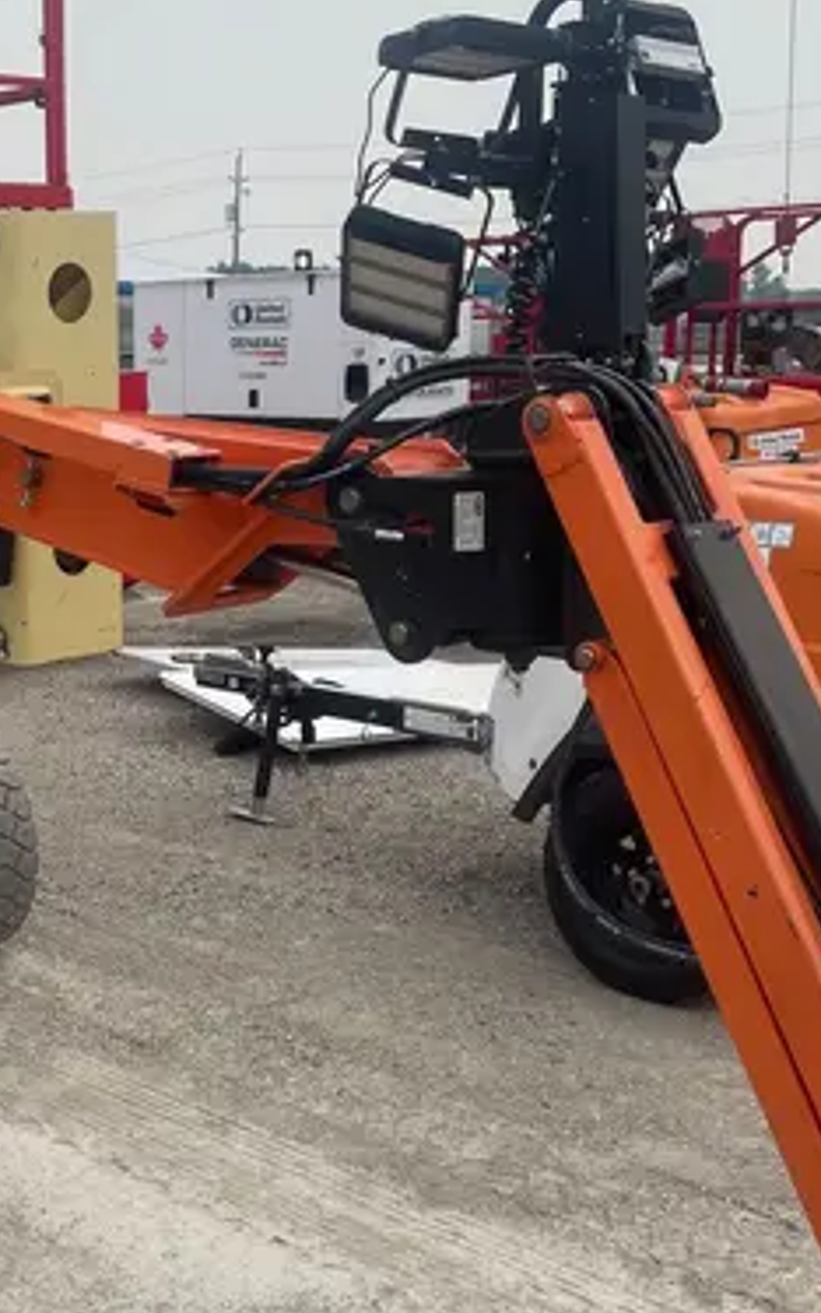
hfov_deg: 23.1
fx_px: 1932
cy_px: 753
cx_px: 11
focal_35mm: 54
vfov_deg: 37.4
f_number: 1.6
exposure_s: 1/1984
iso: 32
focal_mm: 4.2
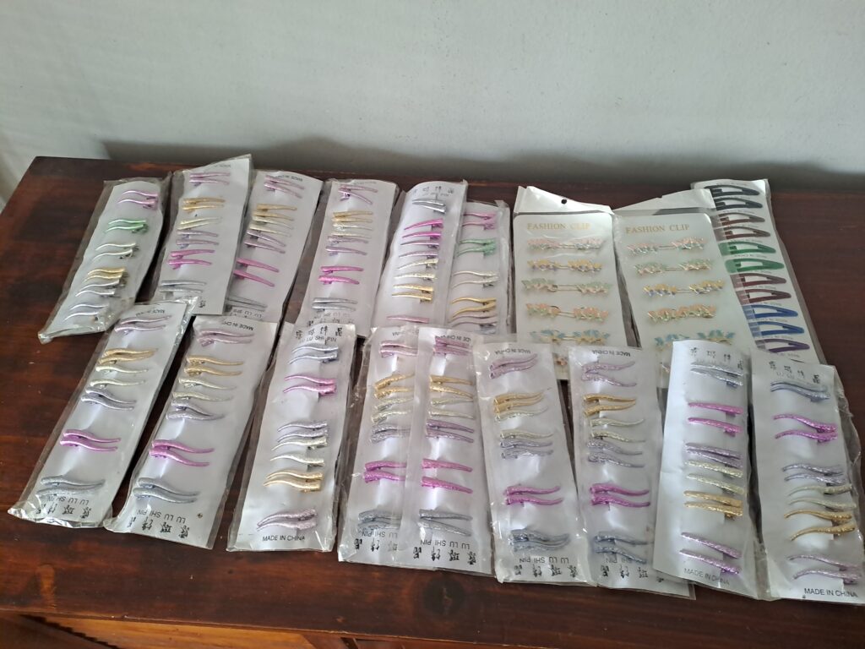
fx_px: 625
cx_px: 432
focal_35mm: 25
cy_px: 324
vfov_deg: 54.9
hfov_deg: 69.4
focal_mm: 4.65
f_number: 1.8
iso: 320
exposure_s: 1/25
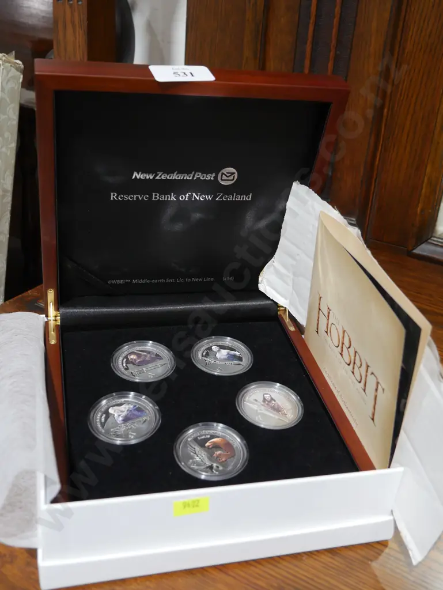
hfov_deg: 37.8
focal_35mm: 38
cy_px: 295
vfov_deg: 49.0
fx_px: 648
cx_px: 222
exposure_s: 1/60
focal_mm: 19
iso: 640
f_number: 4.1
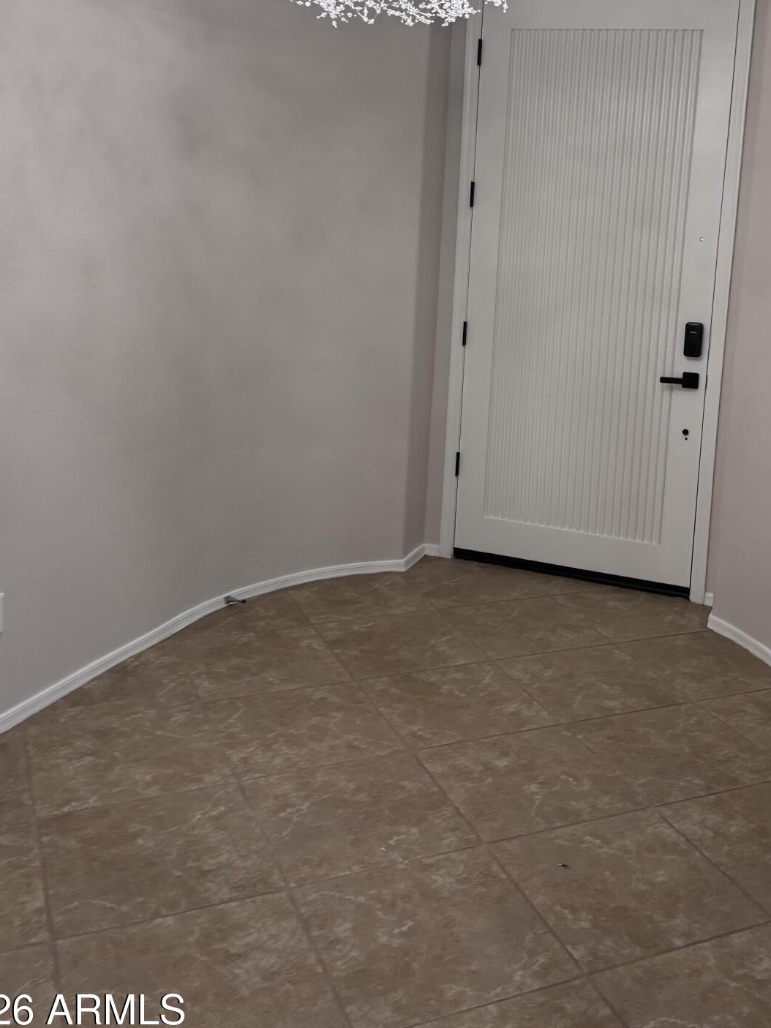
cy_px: 345
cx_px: 488
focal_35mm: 37
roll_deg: -4.6
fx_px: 1099
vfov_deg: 49.3
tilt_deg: -7.8
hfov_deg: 38.4
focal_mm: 5.96
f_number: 1.6
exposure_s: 1/60
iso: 125
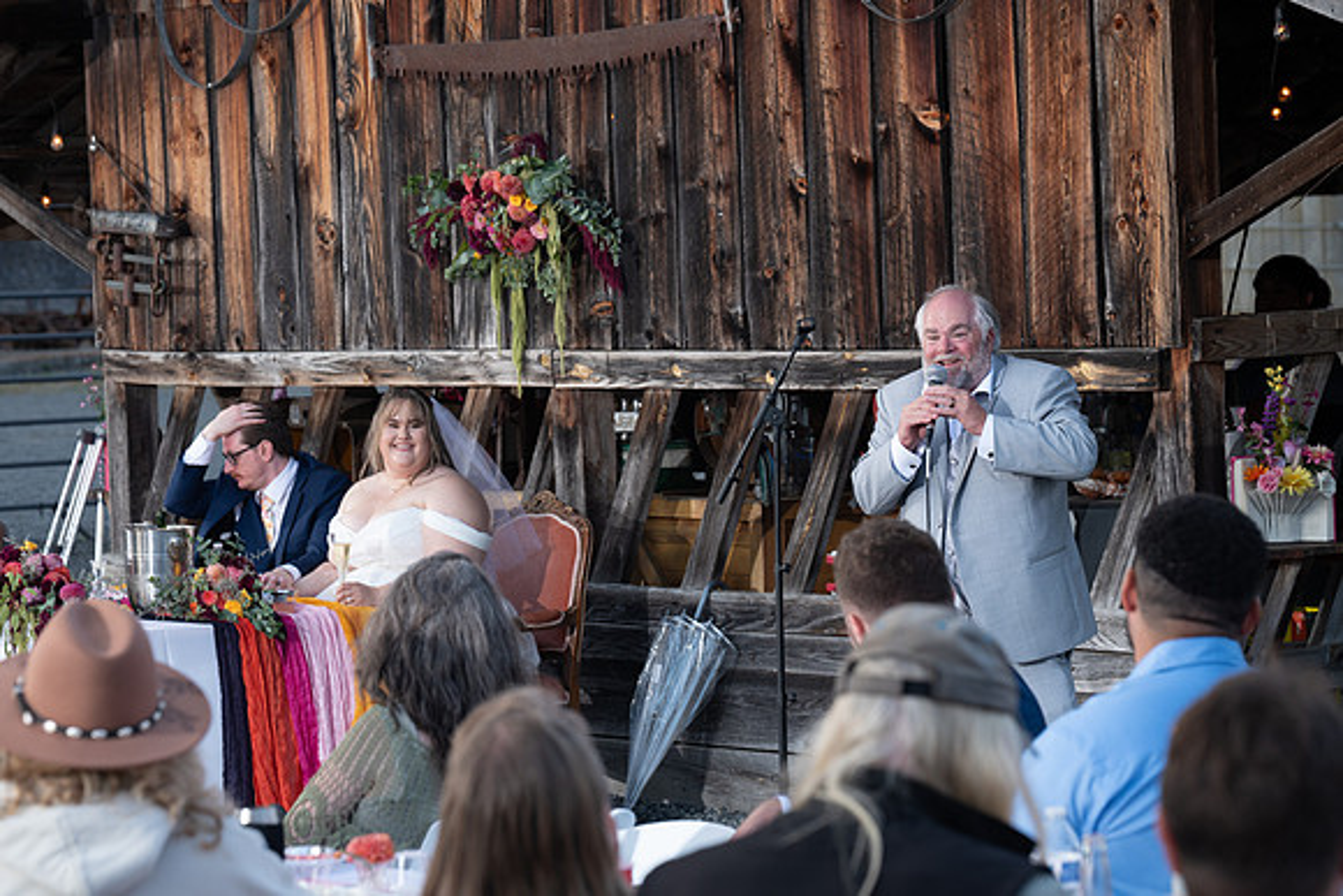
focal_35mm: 109
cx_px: 672
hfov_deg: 18.8
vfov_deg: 12.6
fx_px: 4067
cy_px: 448
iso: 320
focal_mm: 109
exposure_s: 1/200
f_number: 5.6
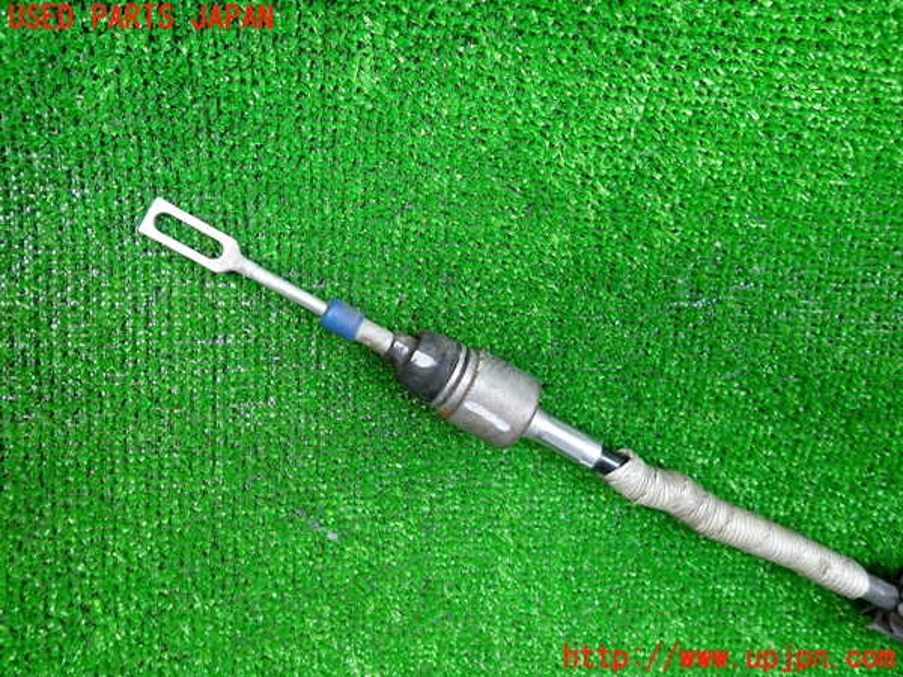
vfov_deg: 54.9
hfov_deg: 69.4
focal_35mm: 25
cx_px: 452
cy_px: 338
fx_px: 652
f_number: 2
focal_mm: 4.5
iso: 200
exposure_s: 1/60
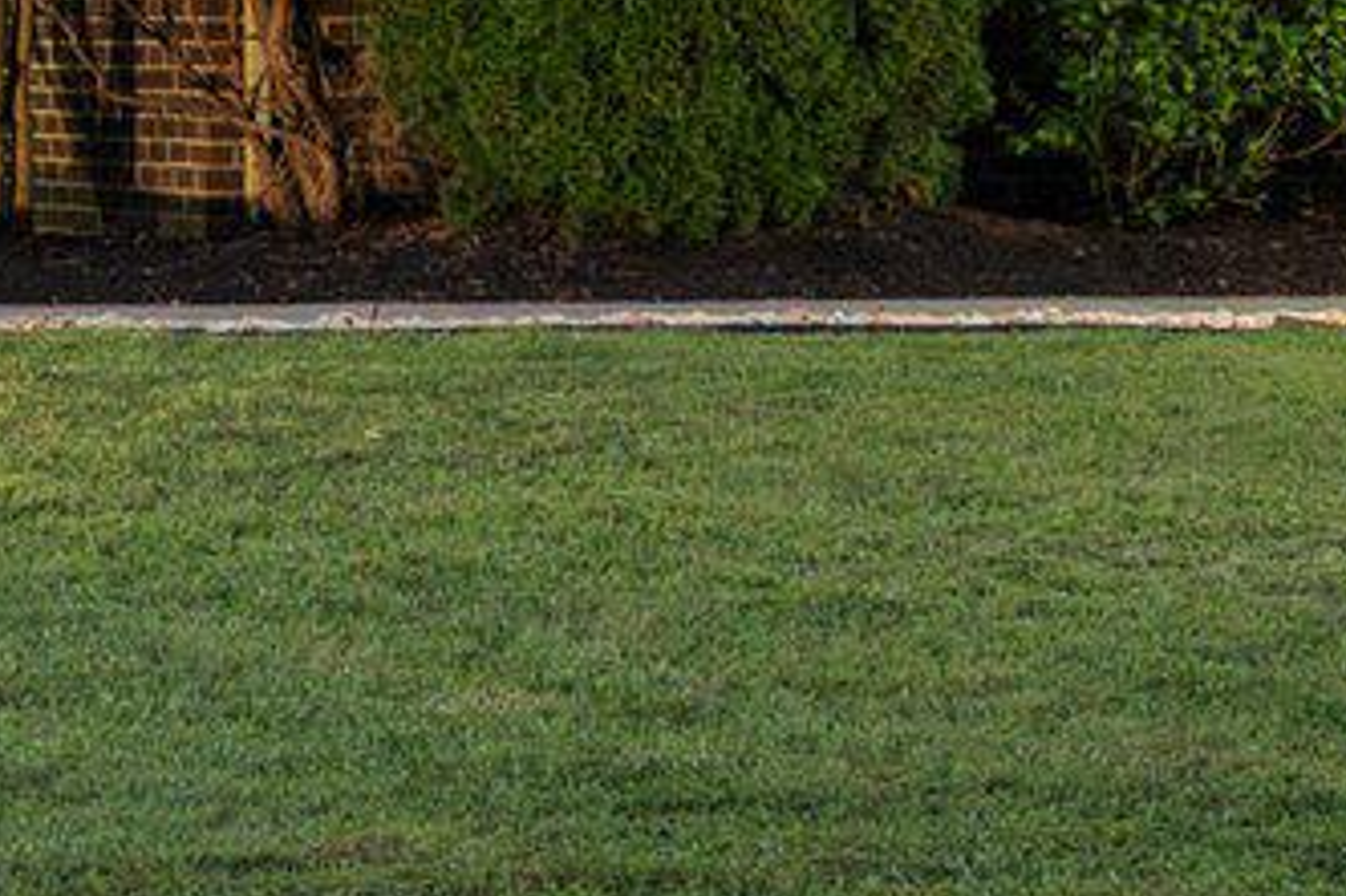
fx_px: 6689
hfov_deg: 11.1
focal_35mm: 179
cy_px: -1032
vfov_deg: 7.3
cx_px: -673
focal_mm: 29
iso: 125
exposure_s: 1/1.25
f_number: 6.3
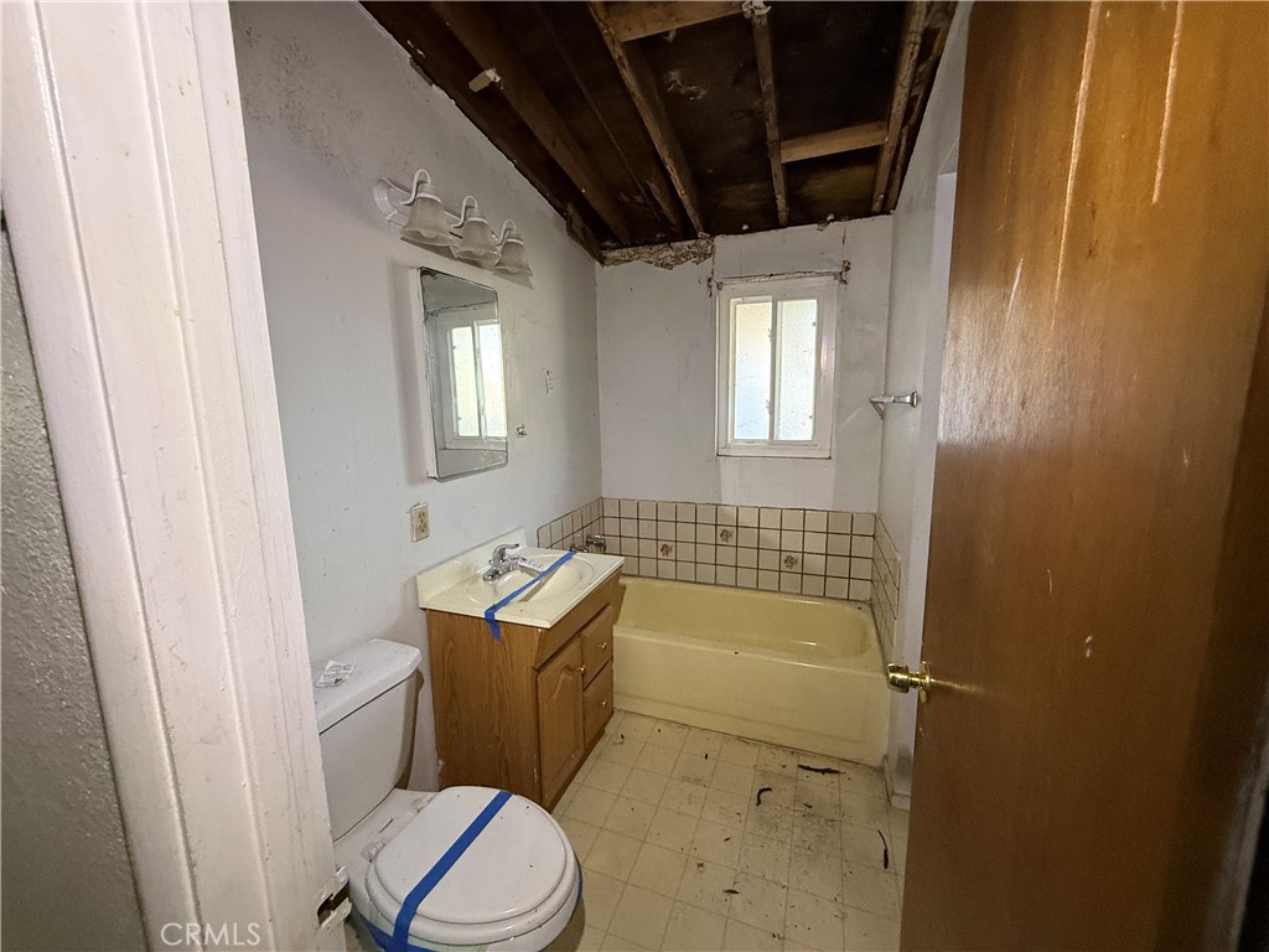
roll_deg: +0.7
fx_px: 513
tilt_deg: -7.9
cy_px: 476
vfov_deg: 85.7
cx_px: 634
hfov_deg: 102.1
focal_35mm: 14
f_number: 2.2
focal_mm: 2.22
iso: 400
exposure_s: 1/59
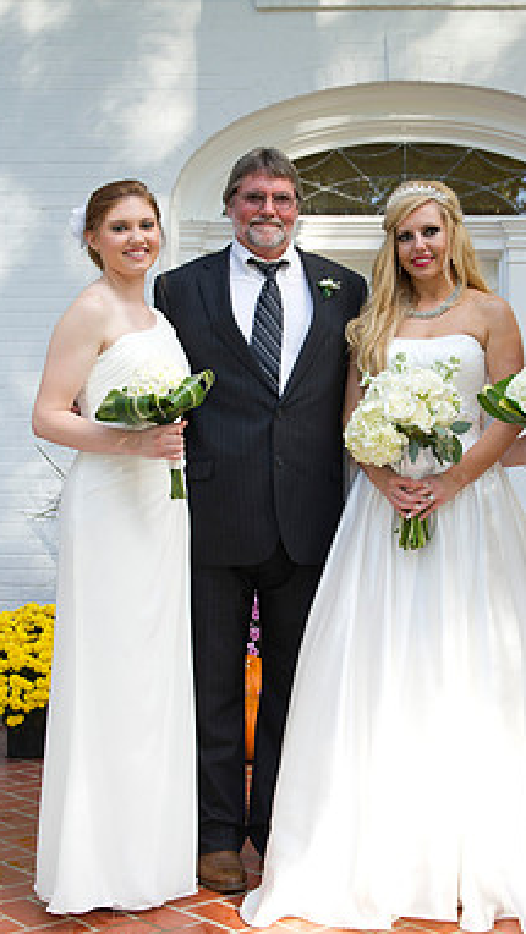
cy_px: 465
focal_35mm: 54
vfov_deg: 38.5
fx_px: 1338
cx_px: 343
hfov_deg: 22.2
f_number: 5.6
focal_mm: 34
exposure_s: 1/250
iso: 400
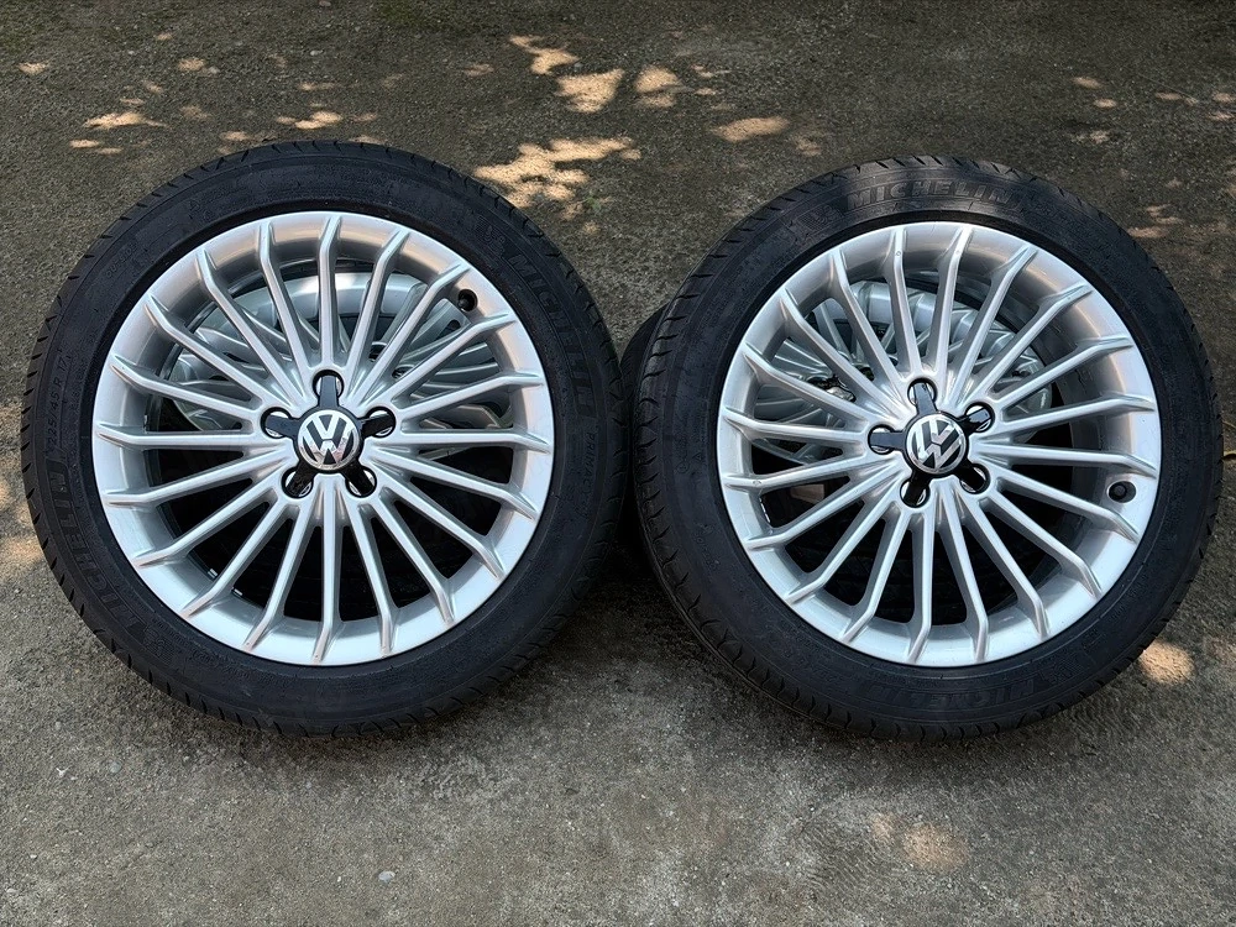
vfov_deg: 30.3
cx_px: 618
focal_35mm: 48
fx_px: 1714
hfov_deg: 39.7
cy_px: 464
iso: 80
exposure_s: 1/885
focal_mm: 6.76
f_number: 1.78
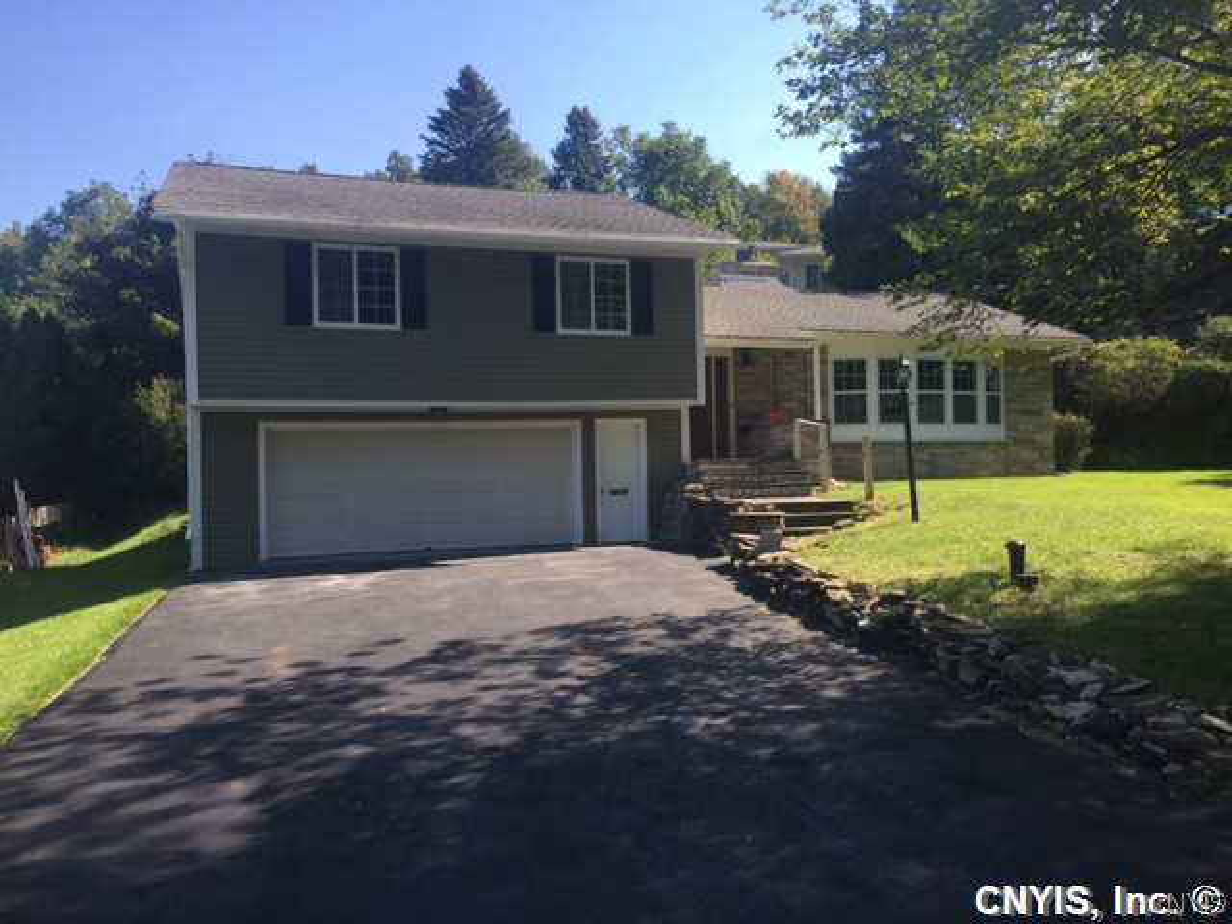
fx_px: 1032
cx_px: 616
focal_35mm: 29
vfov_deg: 48.2
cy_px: 462
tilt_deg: +0.5
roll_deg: +0.5
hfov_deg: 61.7
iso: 32
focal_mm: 4.15
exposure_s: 1/760
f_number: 2.2
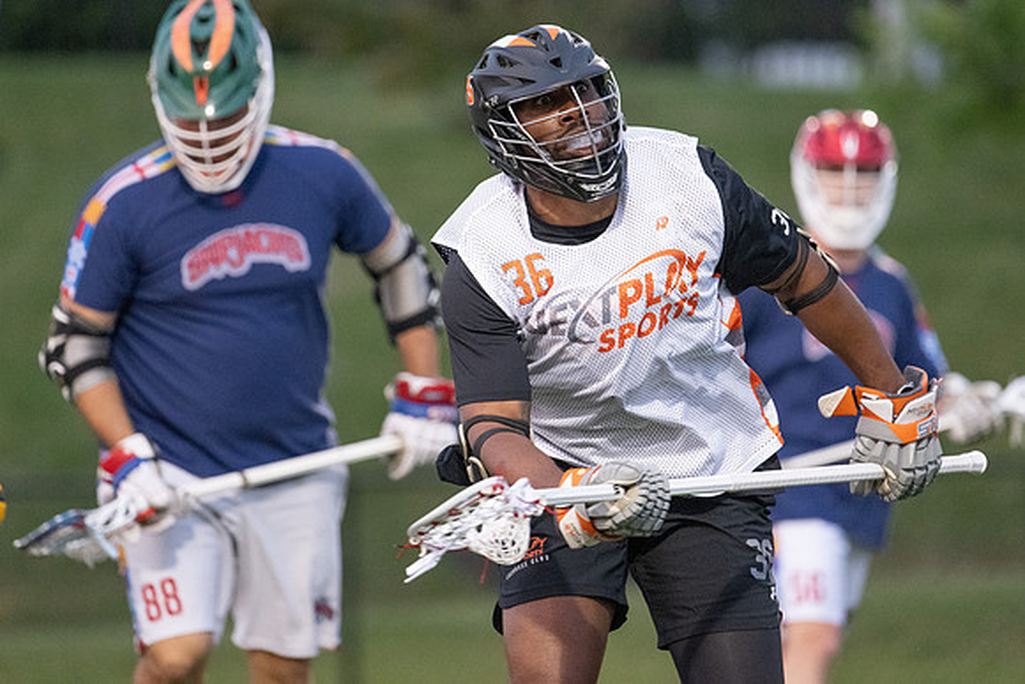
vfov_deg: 2.6
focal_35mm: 520
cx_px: 512
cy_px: 239
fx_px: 14815
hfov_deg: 4.0
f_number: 4.5
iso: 7200
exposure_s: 1/800
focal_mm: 400
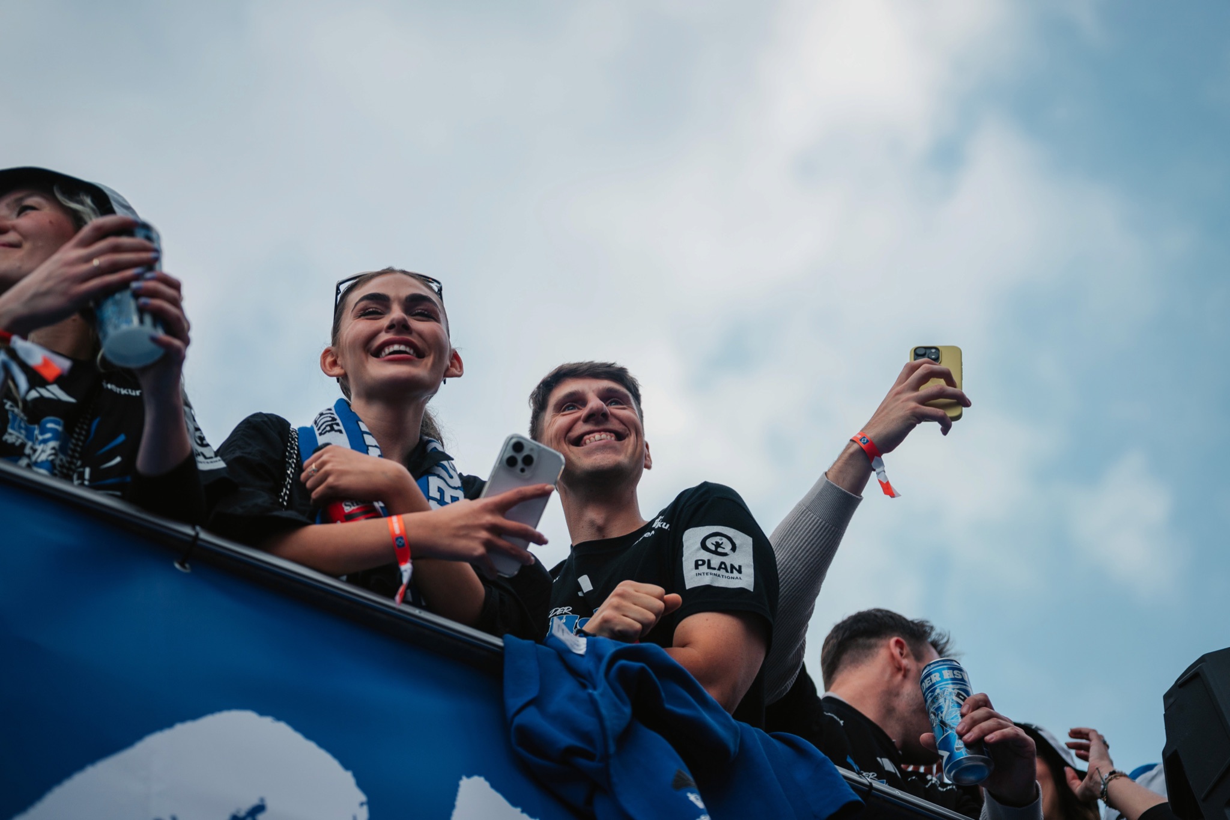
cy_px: 410
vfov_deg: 17.9
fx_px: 2596
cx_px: 615
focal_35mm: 76
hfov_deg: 26.7
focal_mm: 76
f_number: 2.5
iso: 100
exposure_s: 1/1000
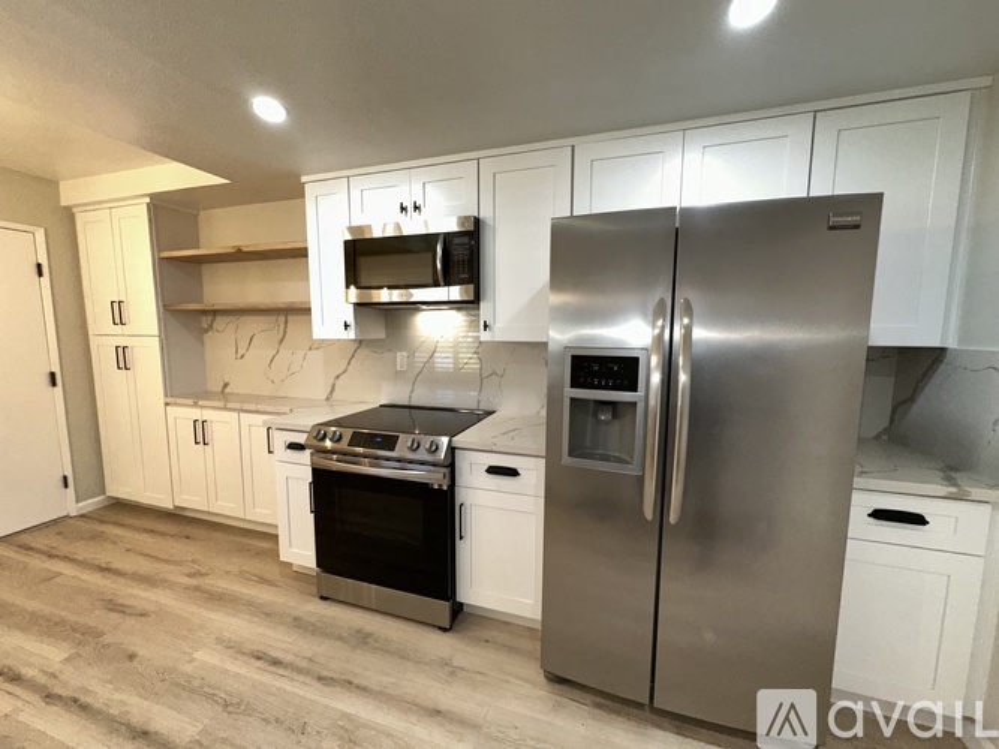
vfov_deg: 85.7
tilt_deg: -6.2
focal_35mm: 14
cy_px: 374
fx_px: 404
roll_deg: -0.1
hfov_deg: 102.1
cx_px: 500
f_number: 2.2
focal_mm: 2.22
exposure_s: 1/120
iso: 500
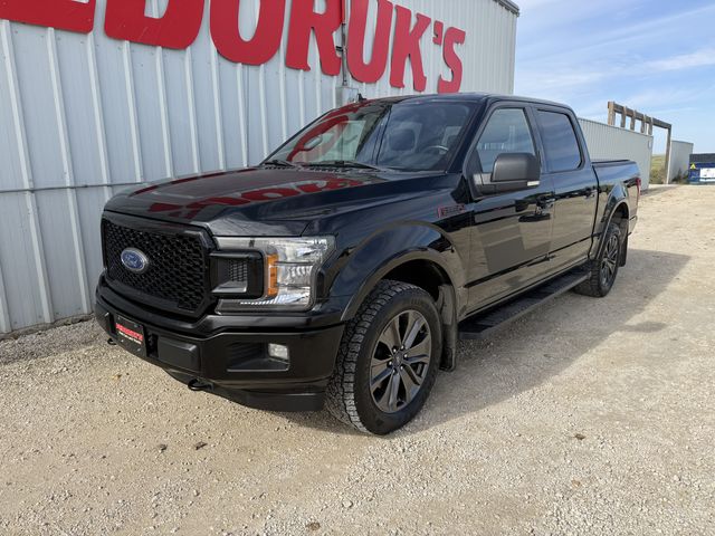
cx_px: 358
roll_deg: +0.9
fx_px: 496
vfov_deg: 56.8
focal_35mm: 24
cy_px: 268
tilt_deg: -10.9
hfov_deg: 71.6
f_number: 1.78
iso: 80
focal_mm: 6.76
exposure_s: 1/3021
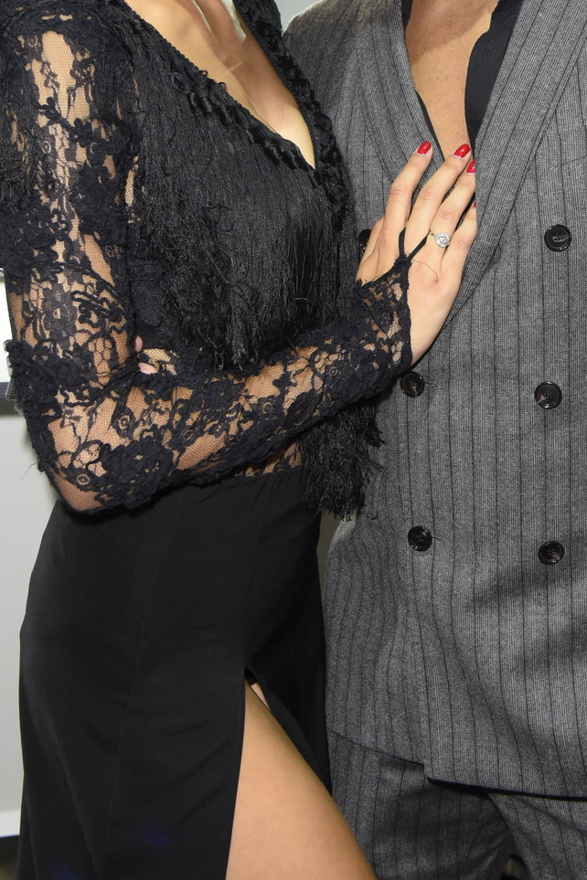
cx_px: 397
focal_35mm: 71
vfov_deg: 28.2
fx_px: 1736
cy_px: 257
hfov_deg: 19.1
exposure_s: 1/80
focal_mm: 38
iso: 2000
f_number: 5.6
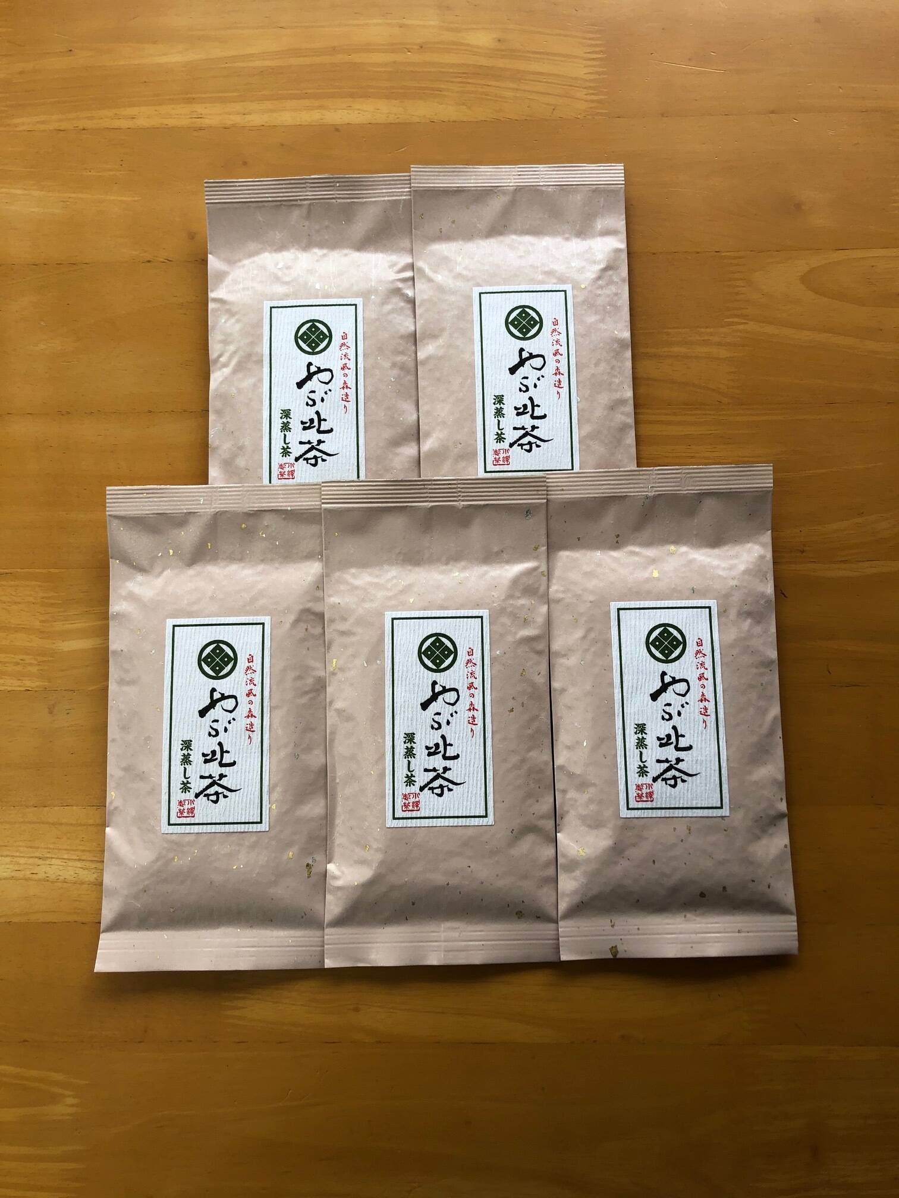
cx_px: 450
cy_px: 599
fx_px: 970
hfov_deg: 49.7
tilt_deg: -80.6
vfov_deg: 63.4
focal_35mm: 28
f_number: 1.8
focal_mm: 3.99
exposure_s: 1/125
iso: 20
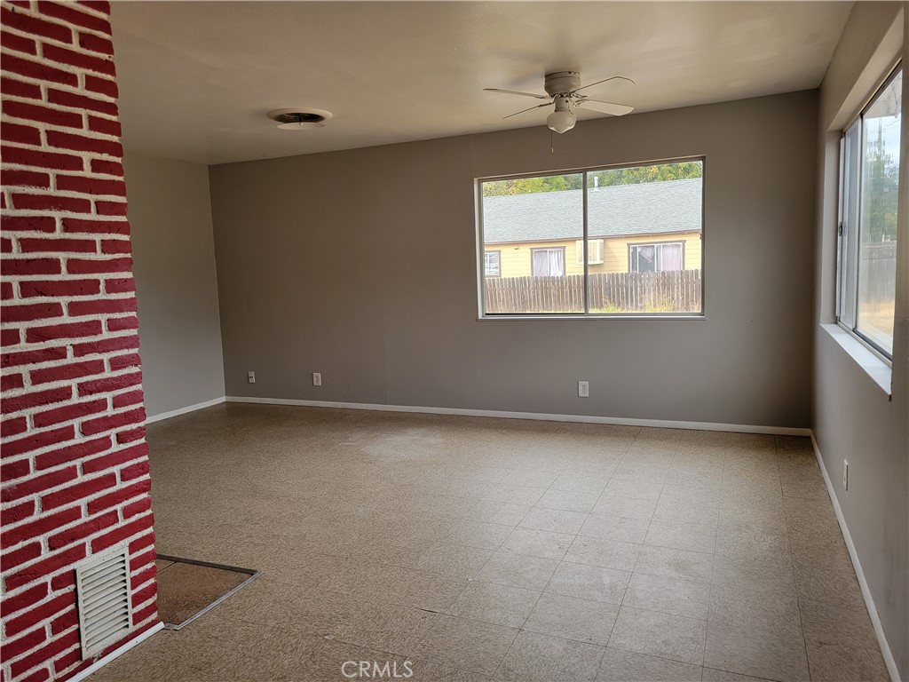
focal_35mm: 26
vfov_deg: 53.1
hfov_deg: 67.3
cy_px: 341
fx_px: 683
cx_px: 454
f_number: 1.8
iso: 40
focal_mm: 5.4
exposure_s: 1/144
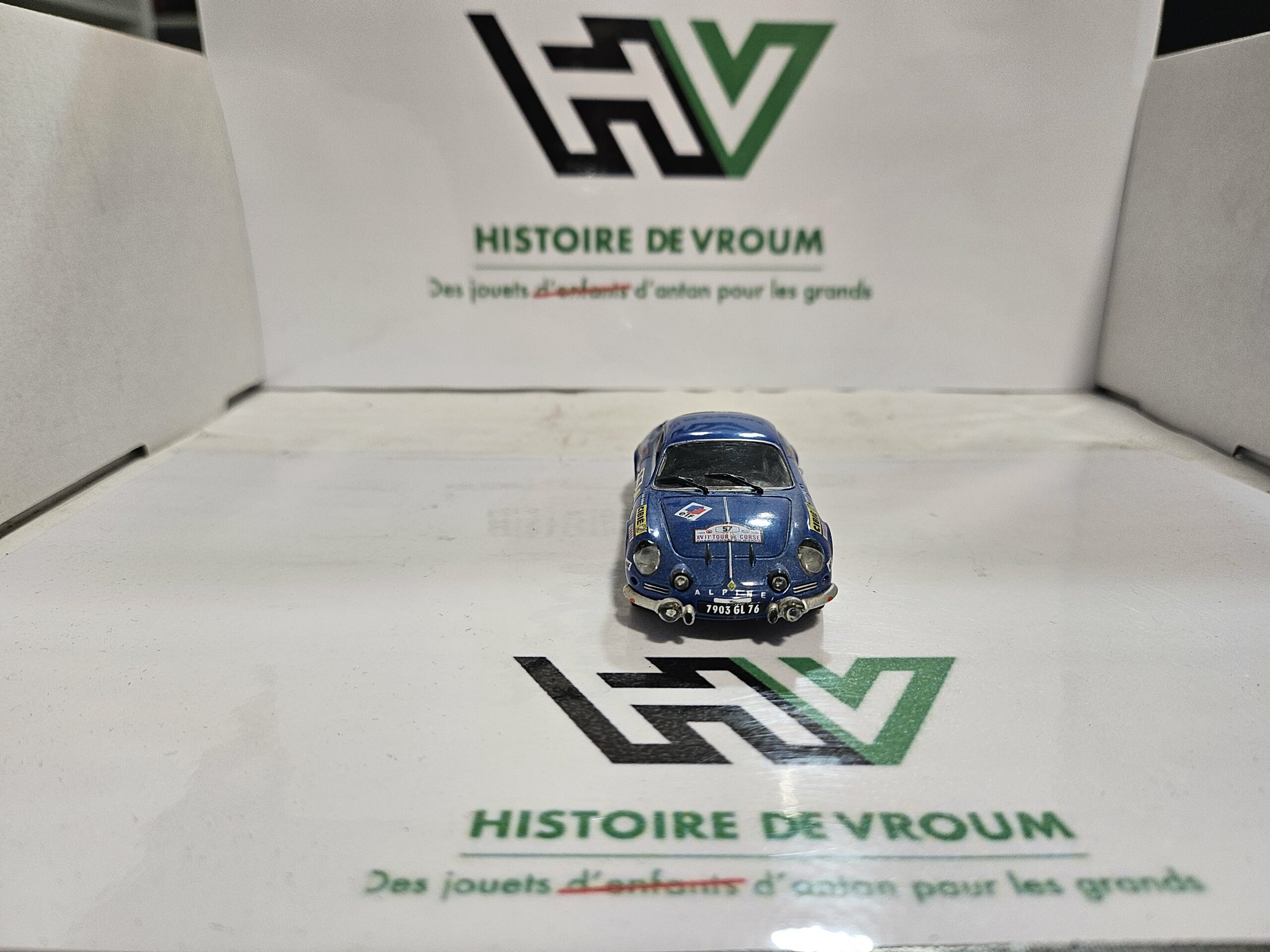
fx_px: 881
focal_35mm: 24
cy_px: 476
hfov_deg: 71.6
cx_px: 635
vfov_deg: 56.8
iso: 125
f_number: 1.8
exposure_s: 1/100
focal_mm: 5
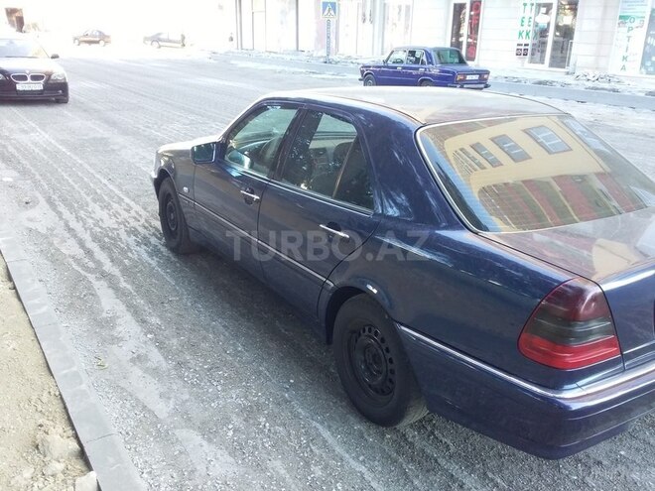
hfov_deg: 58.4
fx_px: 587
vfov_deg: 45.4
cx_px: 328
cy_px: 246
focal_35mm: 31
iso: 80
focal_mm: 3.3
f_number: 2.2
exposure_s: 1/50
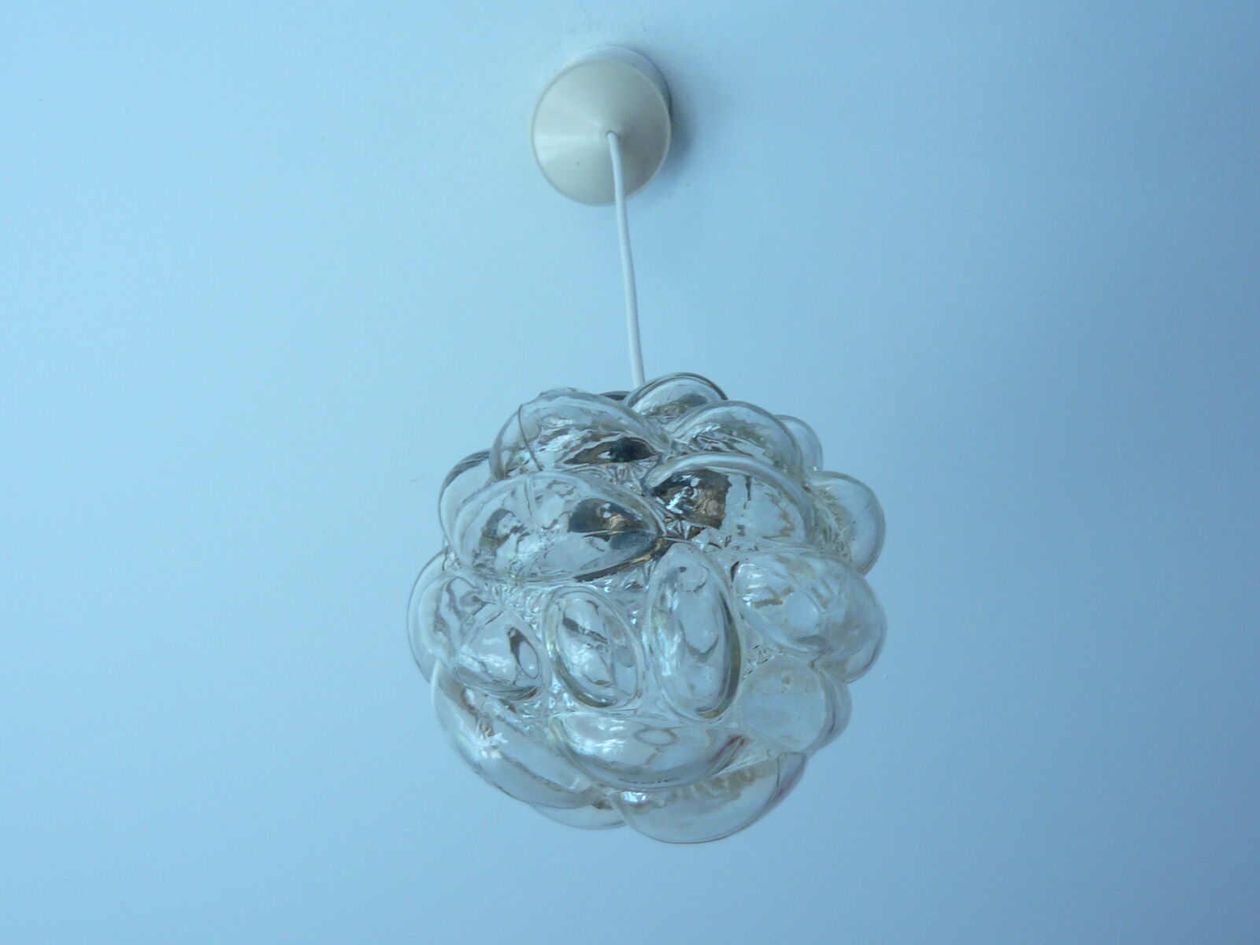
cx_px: 630
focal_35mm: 48
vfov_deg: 30.3
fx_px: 1747
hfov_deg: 39.7
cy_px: 472
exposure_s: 1/100
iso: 100
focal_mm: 5.5
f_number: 2.8
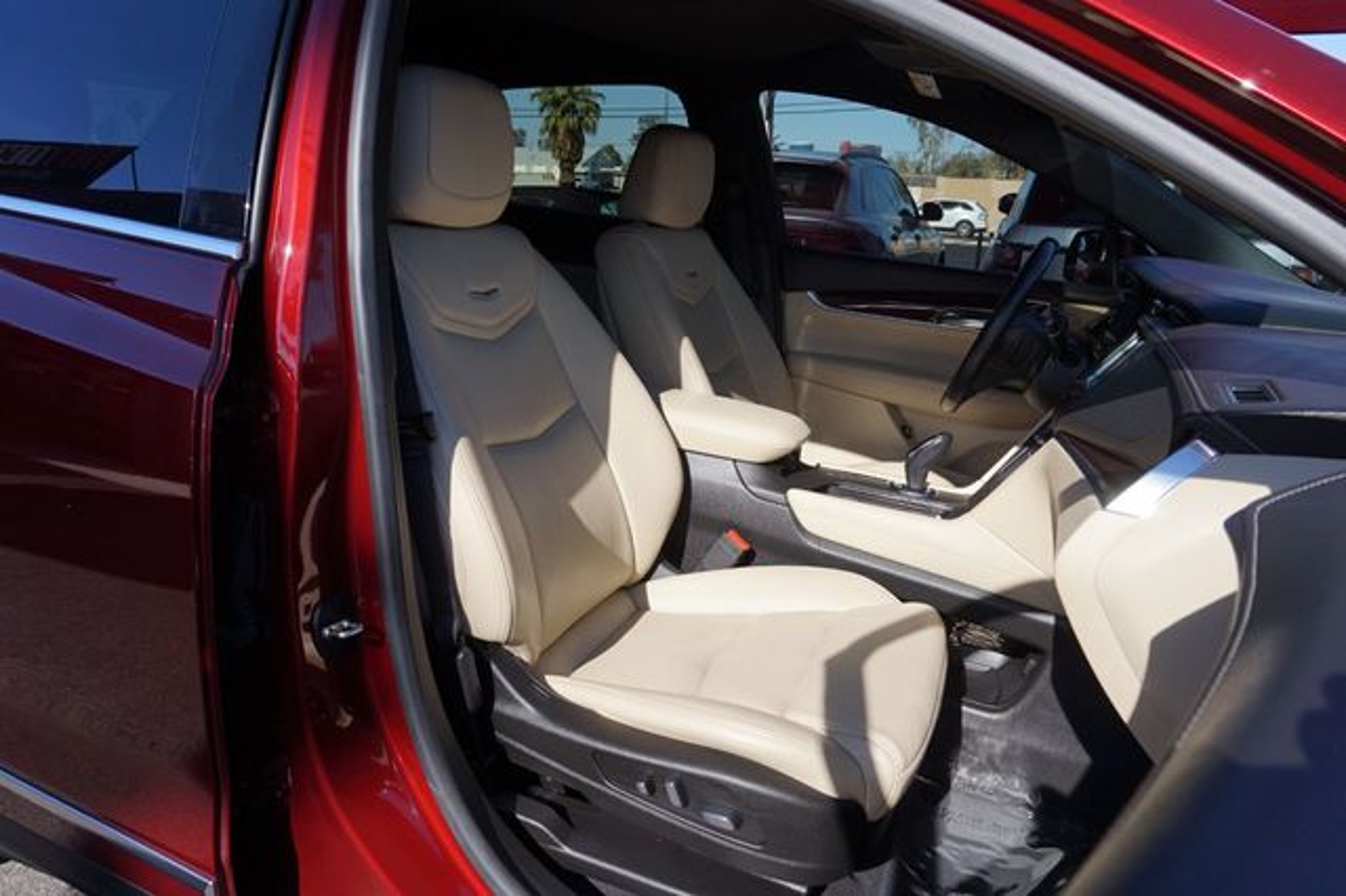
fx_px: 897
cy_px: 448
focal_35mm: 24
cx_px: 673
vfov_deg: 53.1
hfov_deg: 73.8
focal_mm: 16
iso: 100
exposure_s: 1/250
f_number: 7.1
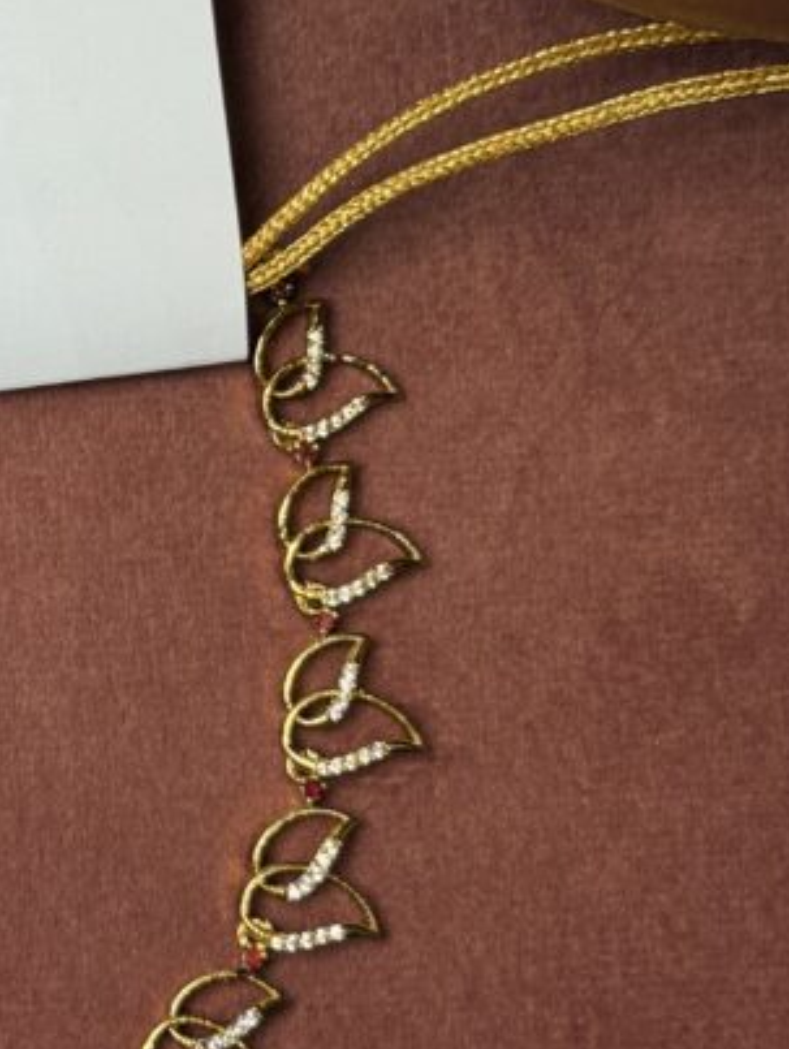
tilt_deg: -84.2
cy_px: 480
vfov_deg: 17.7
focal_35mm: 111
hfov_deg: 13.1
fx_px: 3368
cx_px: -115
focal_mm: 6.76
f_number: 1.78
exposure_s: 1/154
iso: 50
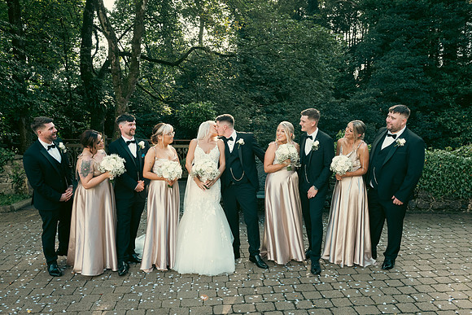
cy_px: 158
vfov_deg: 42.3
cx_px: 236
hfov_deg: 60.3
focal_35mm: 31
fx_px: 407
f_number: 6.3
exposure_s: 1/160
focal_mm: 31
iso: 320
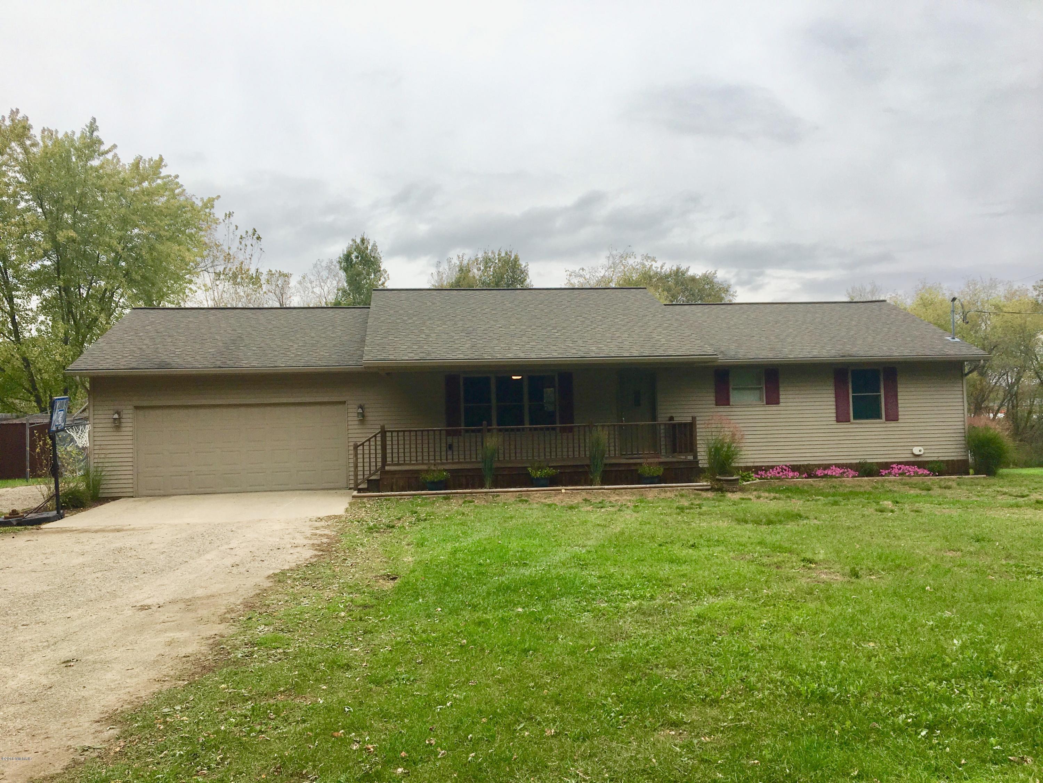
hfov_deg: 61.7
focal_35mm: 29
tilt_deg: +2.4
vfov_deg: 48.2
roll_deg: +0.8
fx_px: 874
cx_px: 522
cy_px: 392
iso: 25
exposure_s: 1/345
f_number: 2.2
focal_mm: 4.15
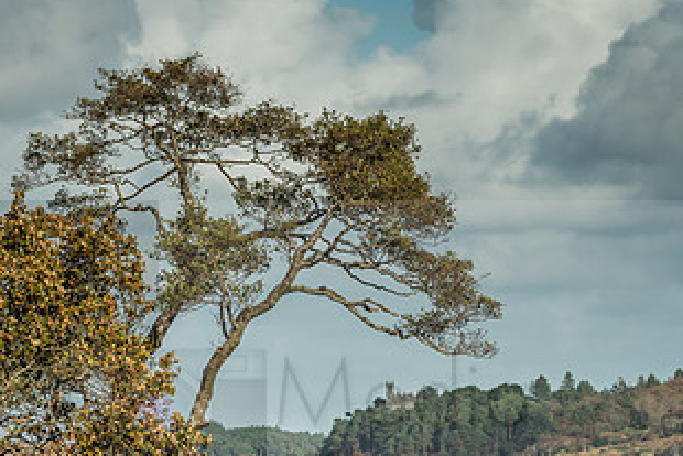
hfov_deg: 5.5
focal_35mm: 377
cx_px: 196
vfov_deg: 3.6
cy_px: 410
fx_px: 7156
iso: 100
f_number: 8
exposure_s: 1/60
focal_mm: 191
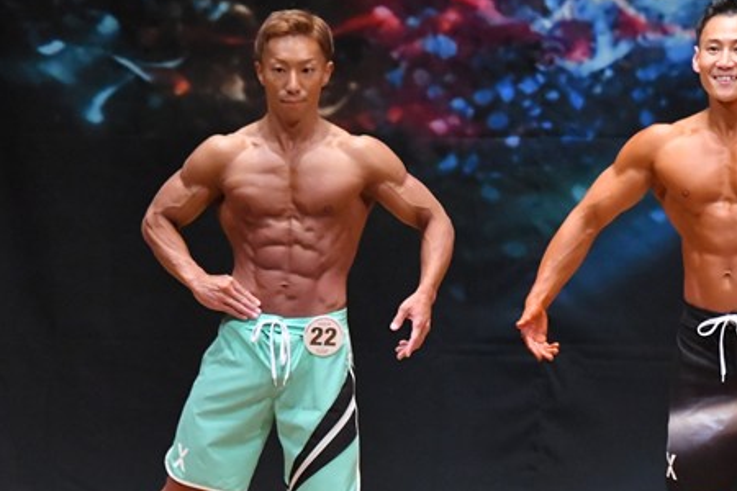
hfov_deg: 4.2
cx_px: 487
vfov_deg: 2.8
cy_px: 375
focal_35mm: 491
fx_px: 10051
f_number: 5.6
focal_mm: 190
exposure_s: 1/400
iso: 8000
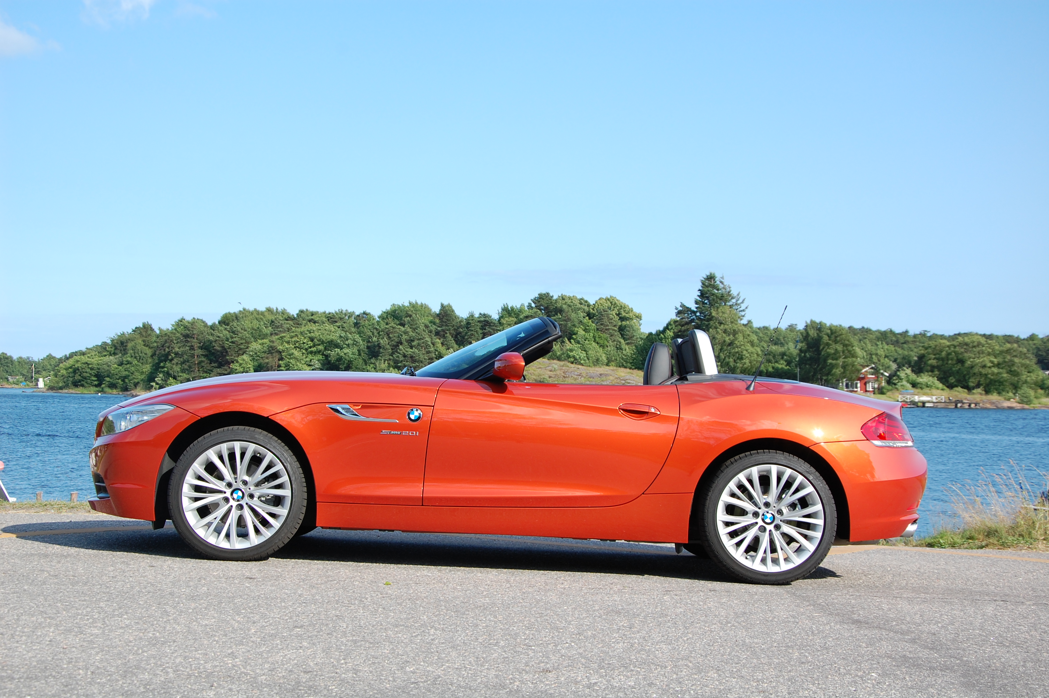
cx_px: 524
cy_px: 349
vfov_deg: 26.4
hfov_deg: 38.9
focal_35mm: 51
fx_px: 1485
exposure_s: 1/320
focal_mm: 34
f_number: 9
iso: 200
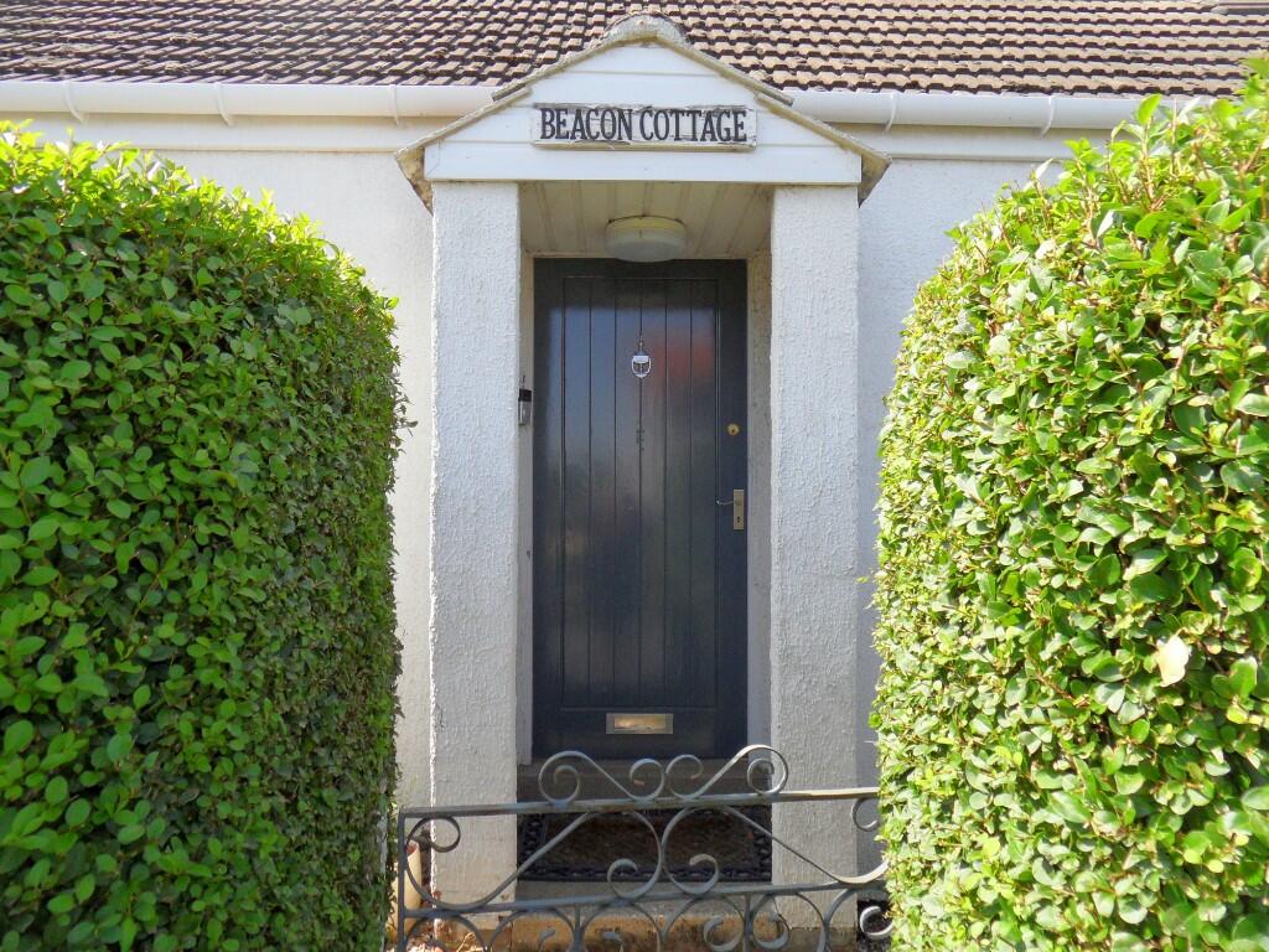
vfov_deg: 56.8
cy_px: 476
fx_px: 880
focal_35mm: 24
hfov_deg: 71.6
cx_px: 634
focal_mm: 3.9
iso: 80
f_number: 3.2
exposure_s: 1/500
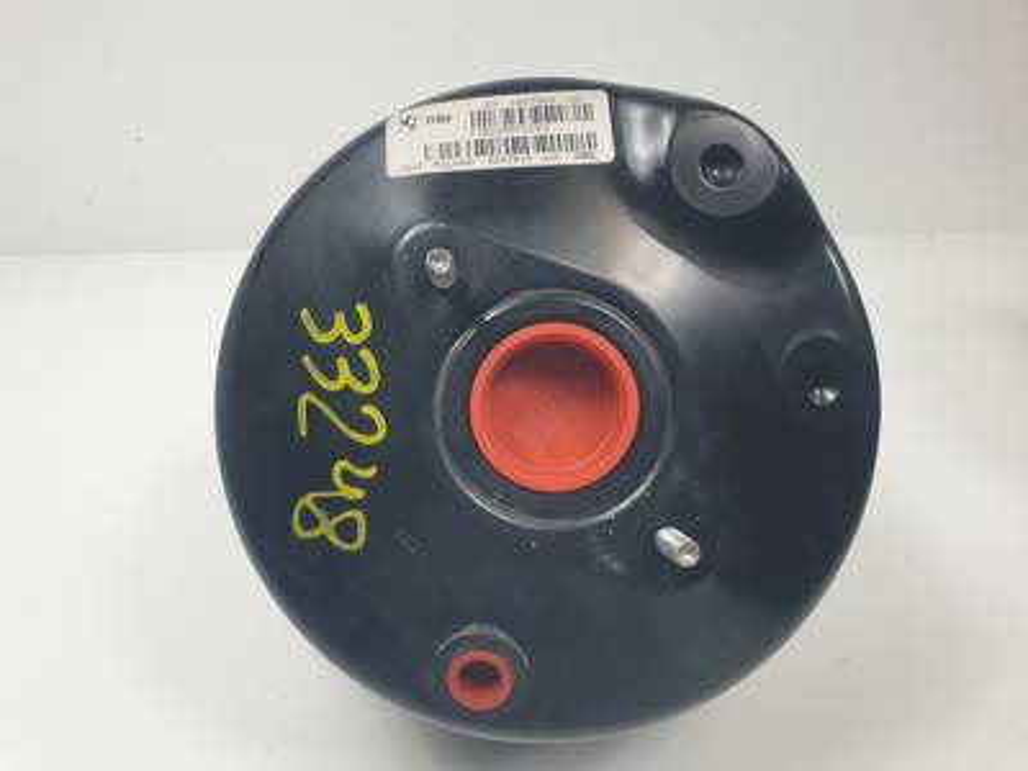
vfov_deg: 53.1
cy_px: 386
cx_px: 514
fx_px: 772
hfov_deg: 67.3
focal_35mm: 26
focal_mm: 4.3
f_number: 2.4
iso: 50
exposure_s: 1/179
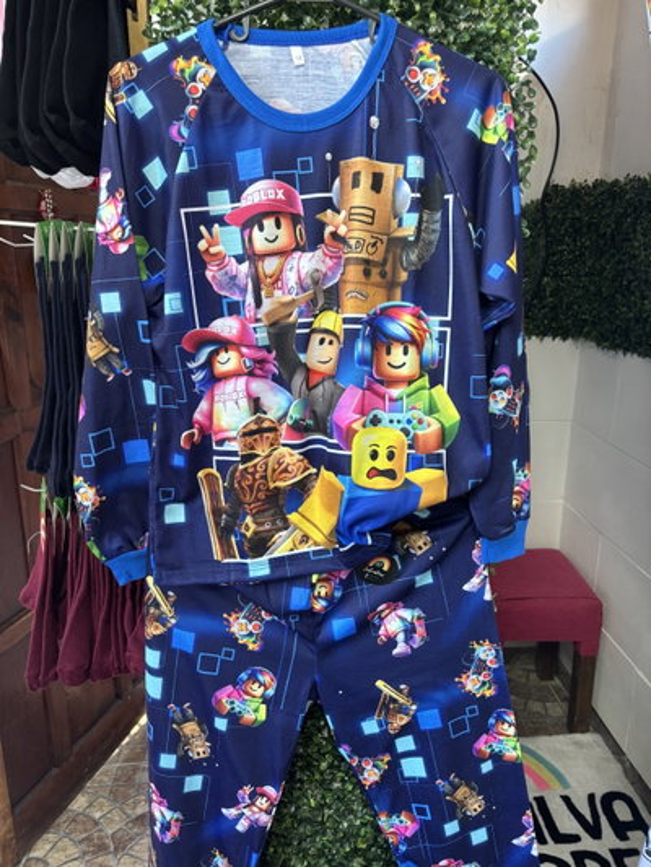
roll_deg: -1.2
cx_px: 326
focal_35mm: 26
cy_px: 434
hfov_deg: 53.1
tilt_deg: -16.3
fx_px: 652
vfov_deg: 67.3
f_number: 1.6
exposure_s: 1/50
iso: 250
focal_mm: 5.96
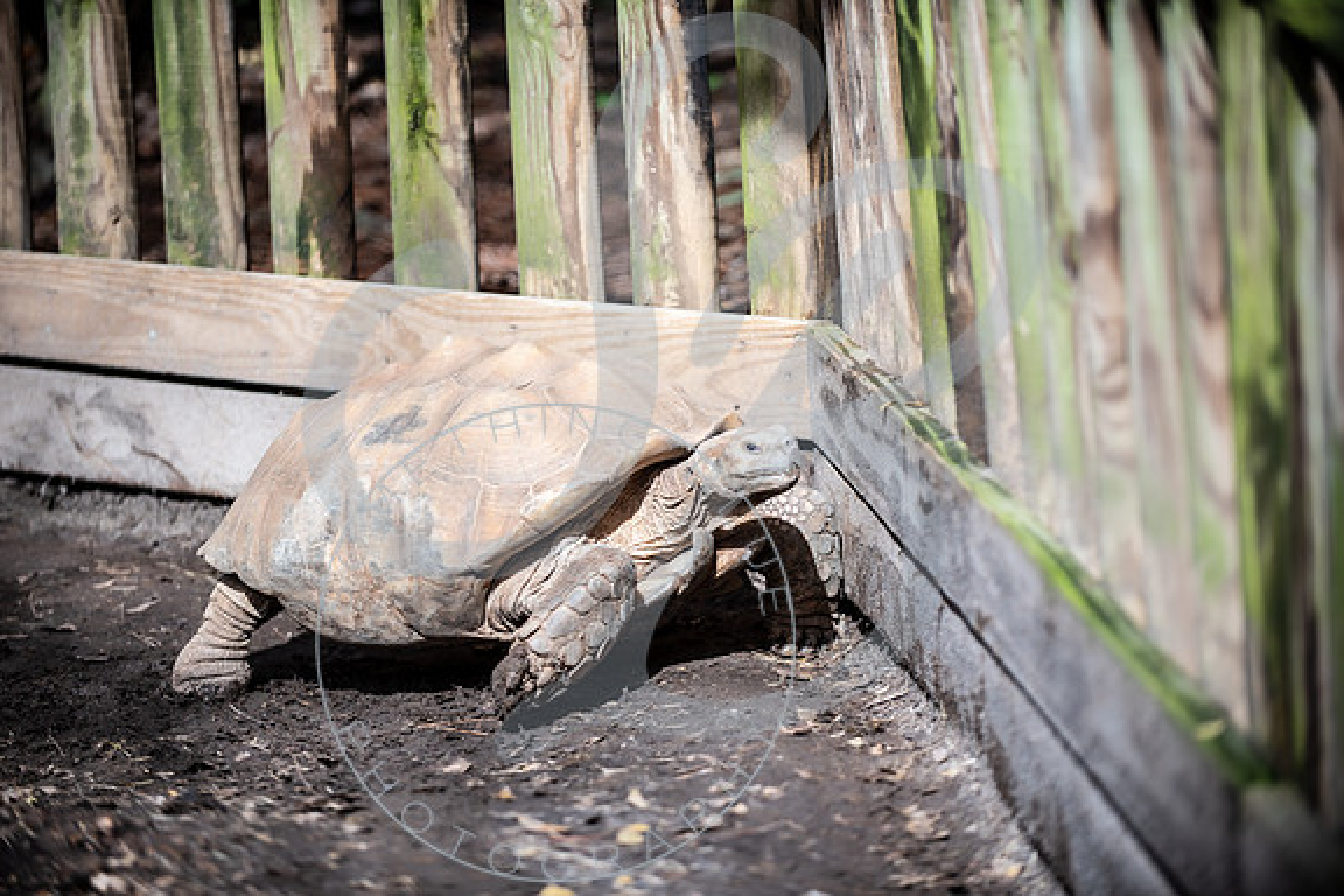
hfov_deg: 15.1
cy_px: 447
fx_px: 5077
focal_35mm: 136
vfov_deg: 10.1
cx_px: 672
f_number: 2.8
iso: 200
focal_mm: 135
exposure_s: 1/1000
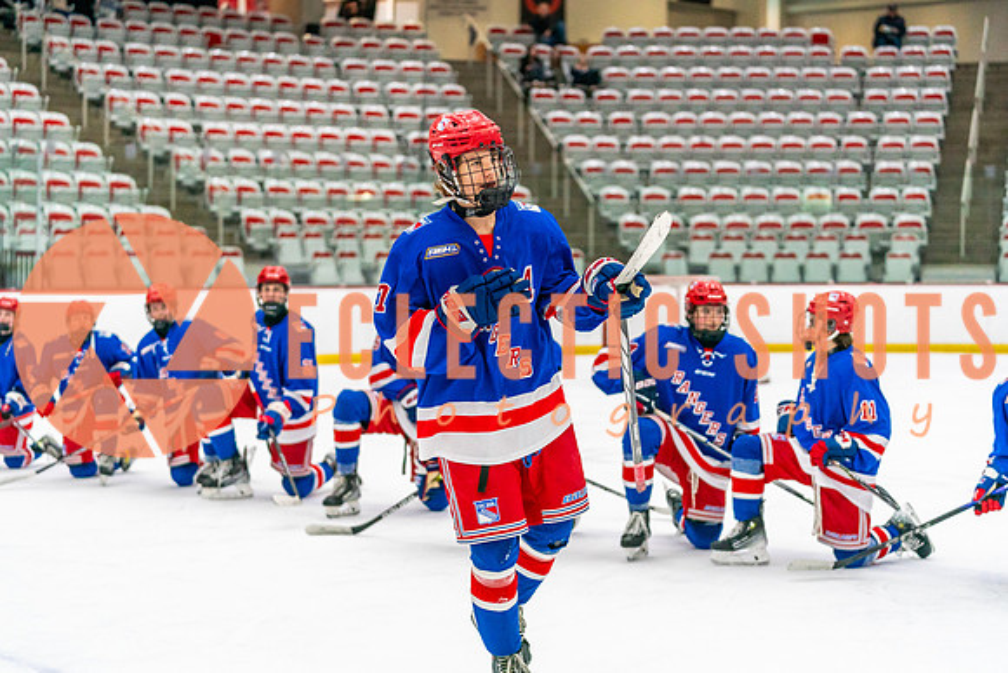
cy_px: 336
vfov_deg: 19.2
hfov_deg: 28.4
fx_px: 1989
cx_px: 504
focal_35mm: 71
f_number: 2.8
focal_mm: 70
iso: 3200
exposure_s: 1/1250
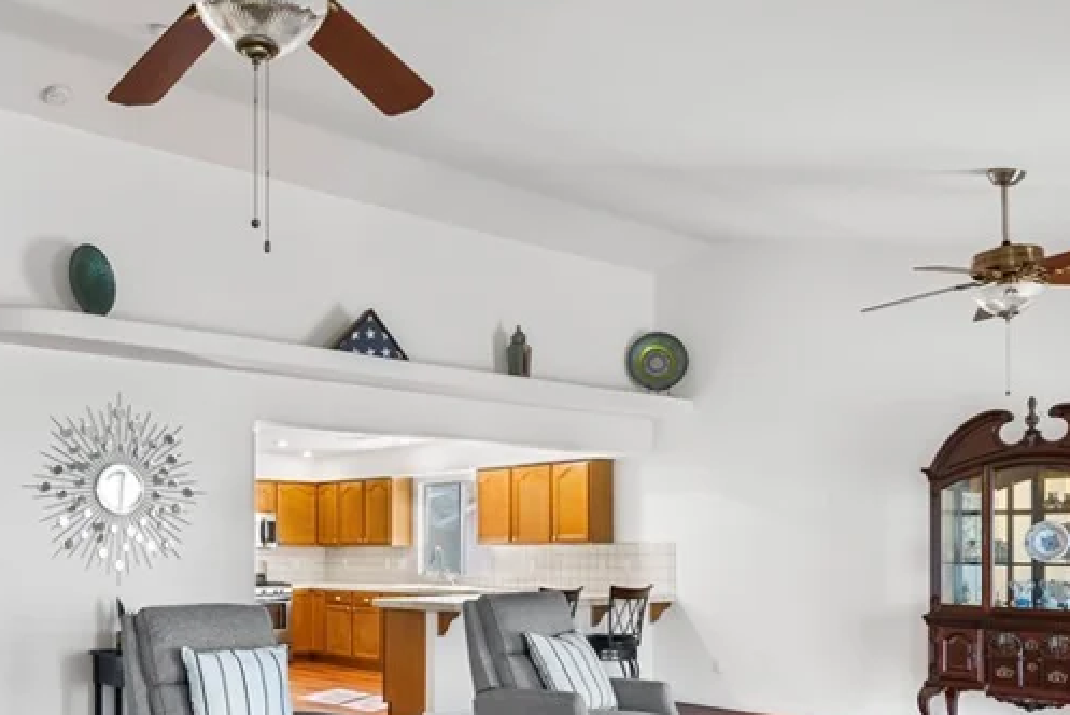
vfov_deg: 36.9
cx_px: 383
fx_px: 1041
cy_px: 546
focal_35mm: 35
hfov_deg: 53.6
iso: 400
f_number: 8
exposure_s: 3.2
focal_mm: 17
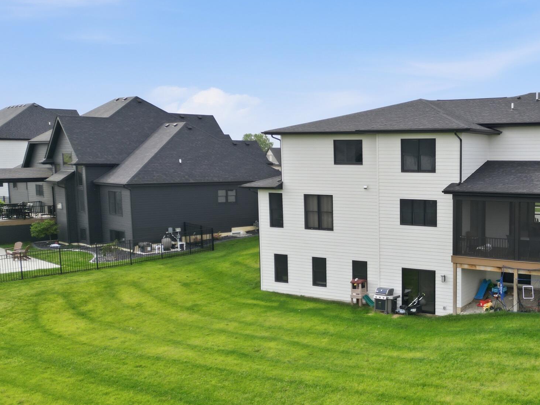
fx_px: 640
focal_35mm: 41
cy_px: 236
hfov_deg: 43.1
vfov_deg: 35.1
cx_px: 450
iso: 100
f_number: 1.7
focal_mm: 6.7
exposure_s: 1/2500
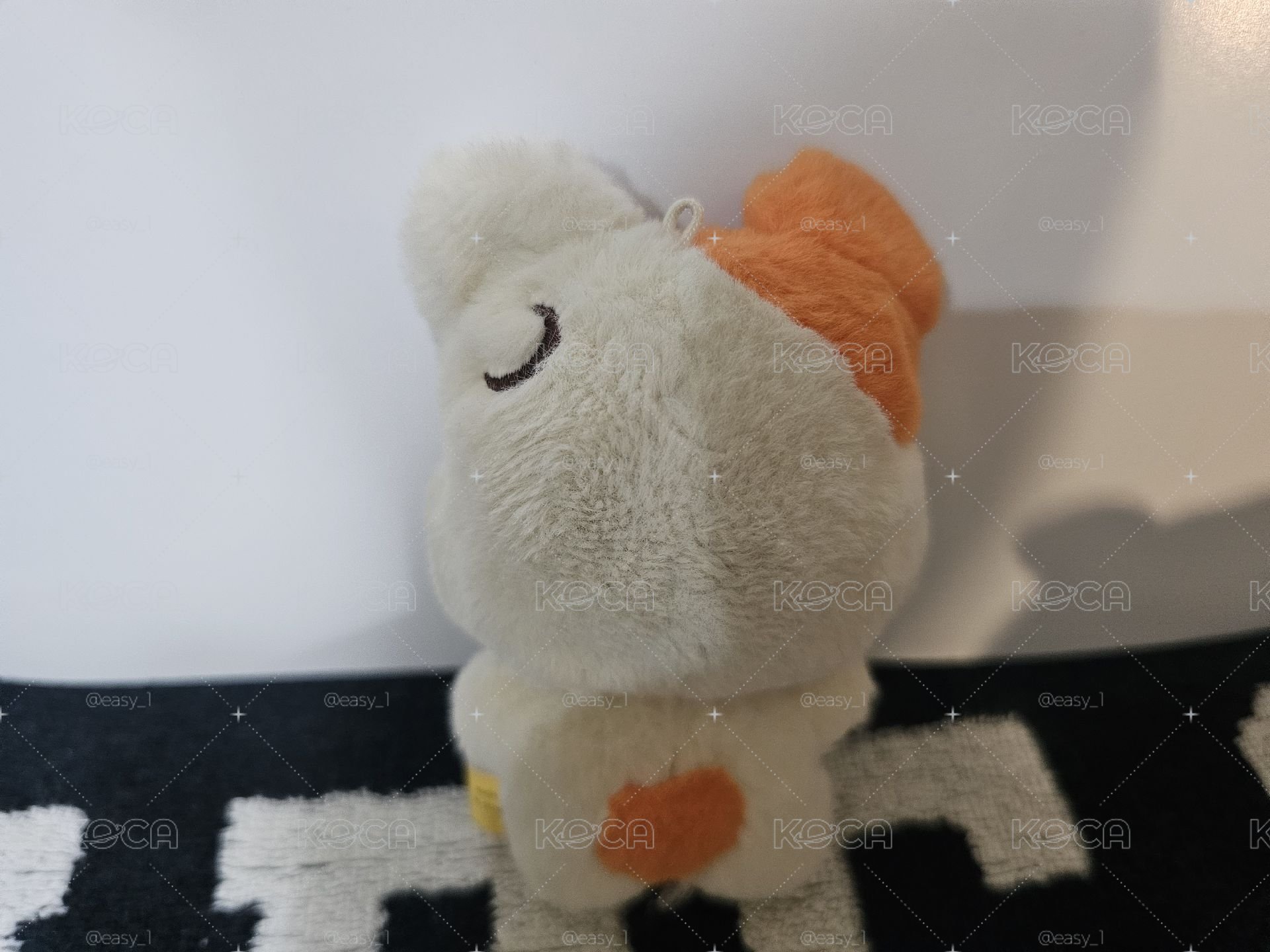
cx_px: 635
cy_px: 476
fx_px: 844
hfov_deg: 73.9
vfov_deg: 58.9
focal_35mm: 23
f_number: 1.7
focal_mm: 6.3
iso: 500
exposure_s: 1/40
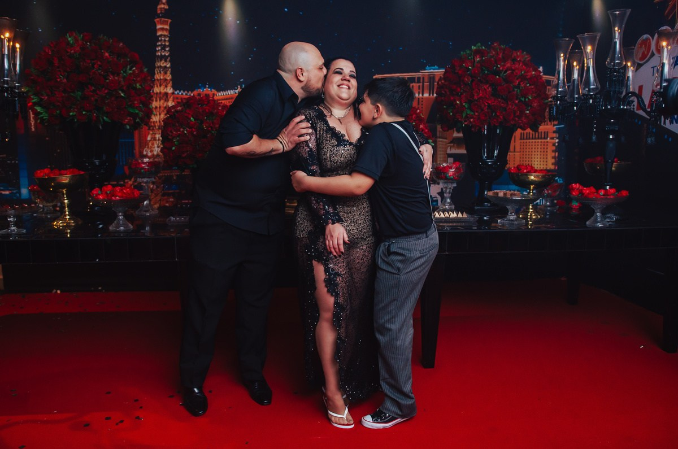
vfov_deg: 44.6
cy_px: 224
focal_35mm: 29
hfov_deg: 63.6
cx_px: 325
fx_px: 547
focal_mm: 18
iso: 500
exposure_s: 1/250
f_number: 2
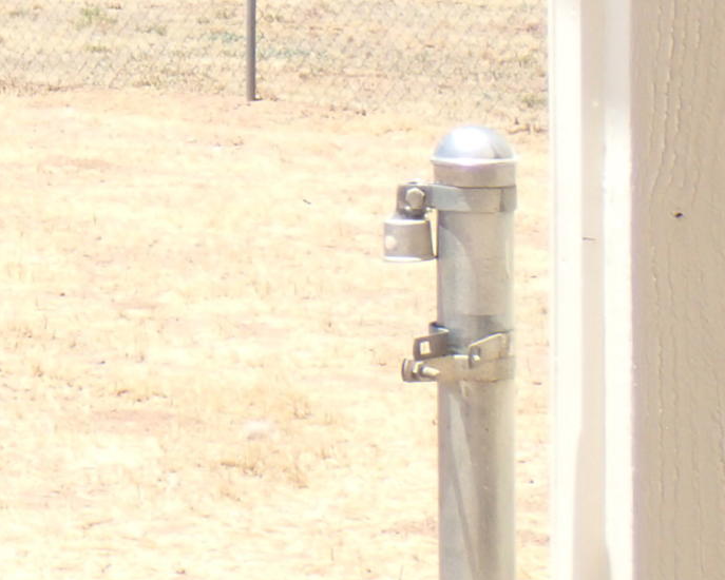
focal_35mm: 196
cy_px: -341
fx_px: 4207
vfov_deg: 7.7
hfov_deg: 9.4
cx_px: -546
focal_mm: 8.41
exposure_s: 1/320
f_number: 4.5
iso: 100
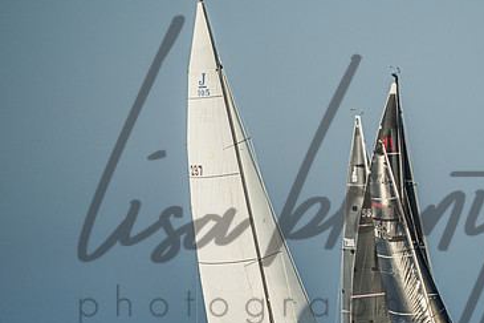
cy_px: 197
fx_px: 9500
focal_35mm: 707
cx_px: 405
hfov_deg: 2.9
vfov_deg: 1.9
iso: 400
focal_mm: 350
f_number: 5.6
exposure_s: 1/5000
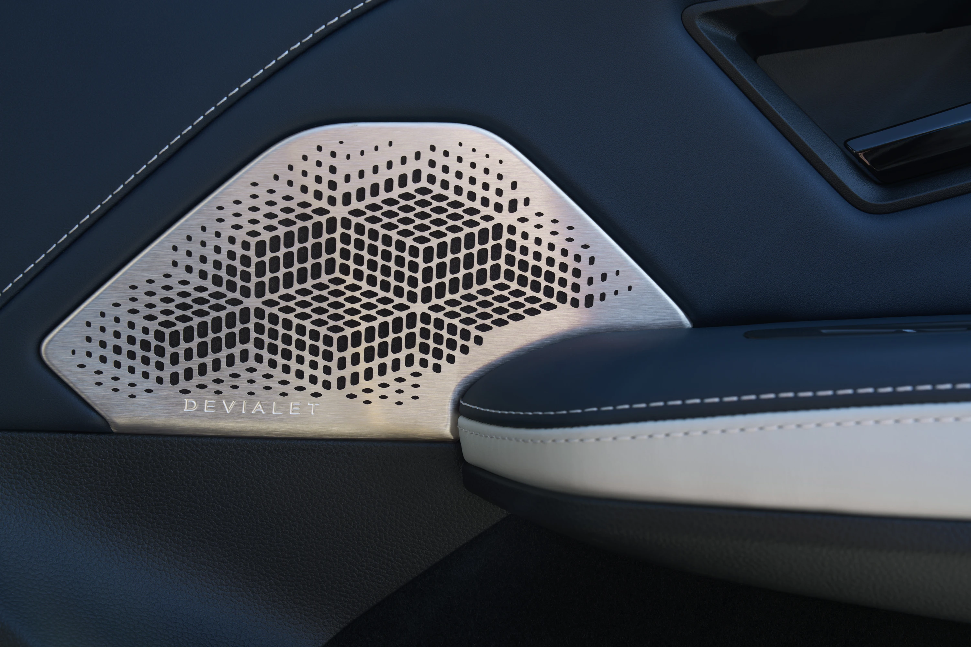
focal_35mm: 45
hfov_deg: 43.6
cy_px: 324
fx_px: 1214
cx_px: 486
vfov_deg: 29.9
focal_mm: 45
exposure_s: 1/30
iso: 160
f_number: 10
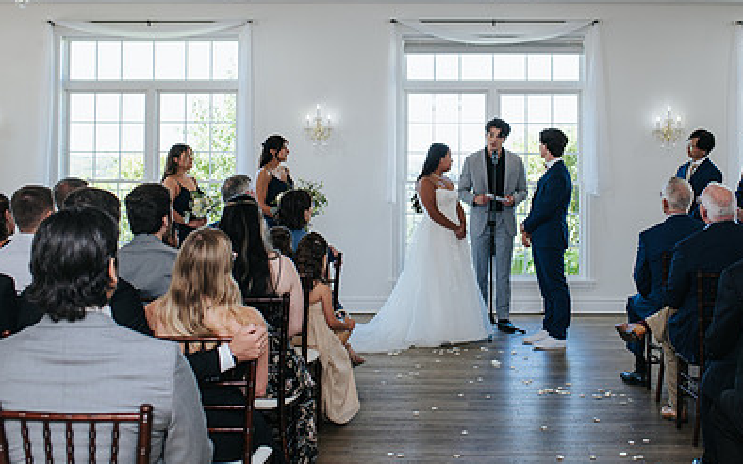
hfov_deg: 35.0
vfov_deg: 22.2
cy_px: 128
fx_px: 1174
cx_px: 441
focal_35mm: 58
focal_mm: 35
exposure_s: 1/200
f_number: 3.5
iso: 250
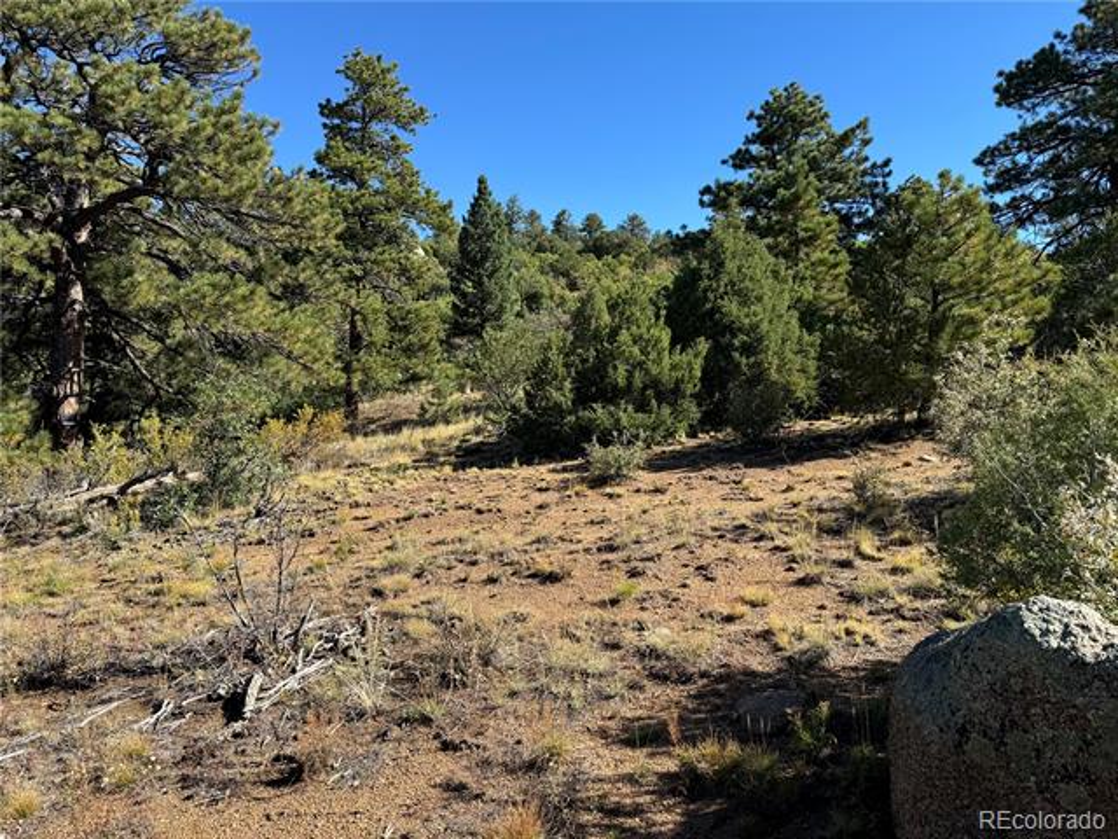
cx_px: 559
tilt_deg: -5.6
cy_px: 420
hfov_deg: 71.6
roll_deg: -0.6
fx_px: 775
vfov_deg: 56.8
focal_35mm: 24
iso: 80
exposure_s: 1/2174
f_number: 1.78
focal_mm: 6.76
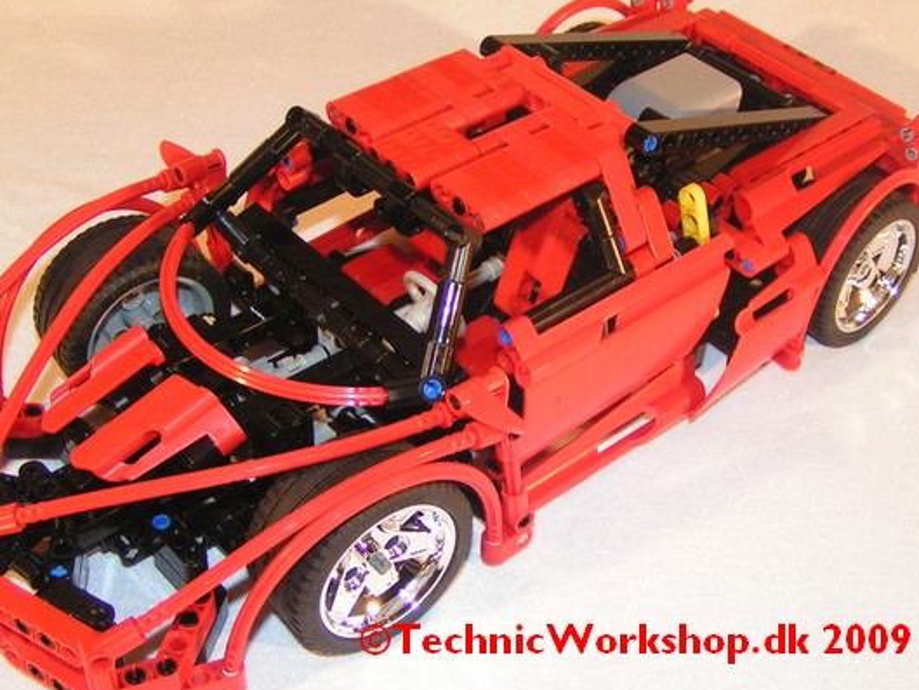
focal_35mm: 46
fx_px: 1222
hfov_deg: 41.2
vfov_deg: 31.5
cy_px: 355
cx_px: 417
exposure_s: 1/40
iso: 200
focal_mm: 5.8
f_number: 2.8
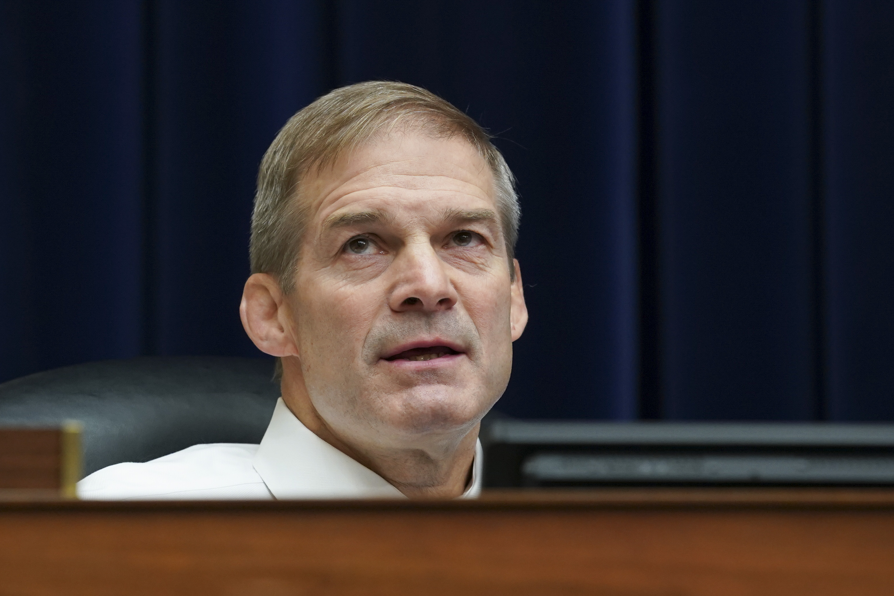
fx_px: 9411
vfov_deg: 3.6
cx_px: 432
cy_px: 335
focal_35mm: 379
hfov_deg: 5.4
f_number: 4
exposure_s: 1/320
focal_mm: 200
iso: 2000
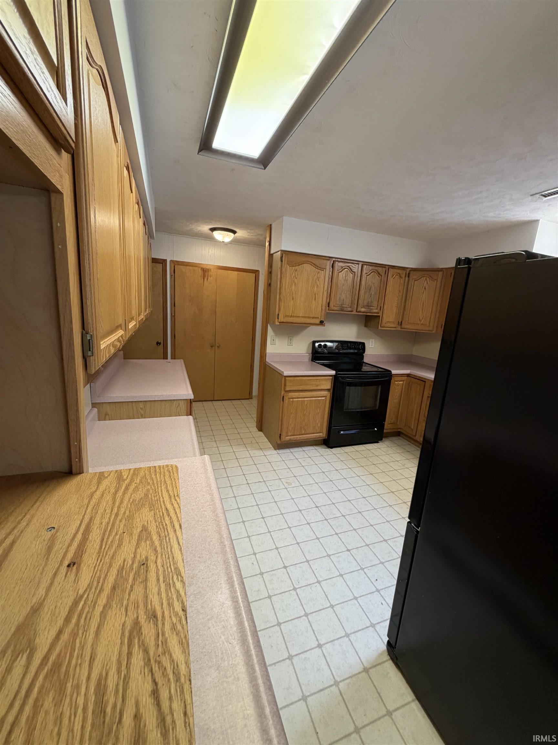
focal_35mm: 14
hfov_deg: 85.7
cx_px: 279
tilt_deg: -12.6
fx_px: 301
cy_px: 372
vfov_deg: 102.1
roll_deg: -4.5
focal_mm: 2.22
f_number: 2.2
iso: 160
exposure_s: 1/60
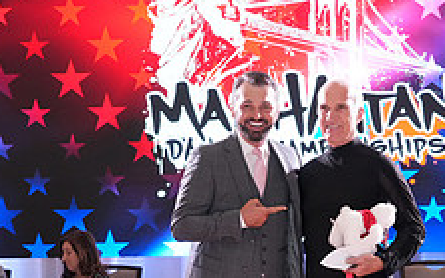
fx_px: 1407
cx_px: 292
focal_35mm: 116
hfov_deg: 17.9
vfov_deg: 11.0
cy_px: 356
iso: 3200
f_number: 5
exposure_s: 1/200
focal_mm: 44
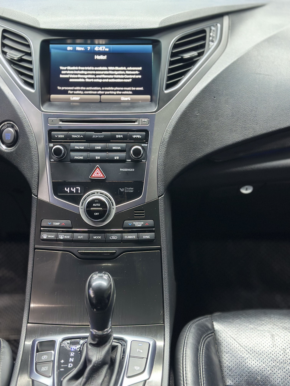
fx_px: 536
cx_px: 145
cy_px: 193
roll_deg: +0.2
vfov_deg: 39.7
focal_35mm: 48
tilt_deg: -29.9
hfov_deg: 30.3
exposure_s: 1/33
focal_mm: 6.86
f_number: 1.78
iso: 320
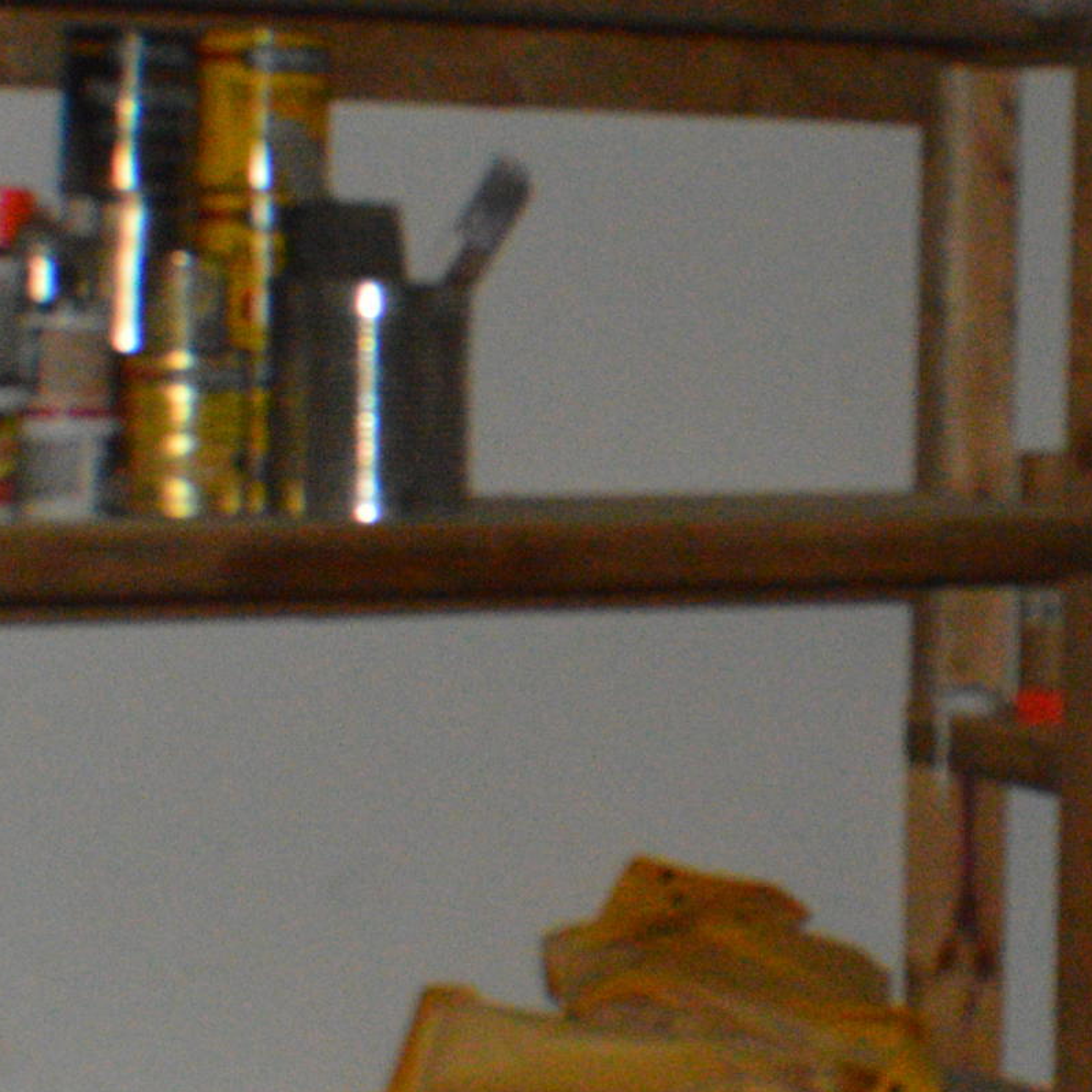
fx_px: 4783
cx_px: 1013
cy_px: 423
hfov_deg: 12.9
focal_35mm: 134
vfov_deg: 13.0
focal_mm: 28
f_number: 4.5
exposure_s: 1/60
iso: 3200
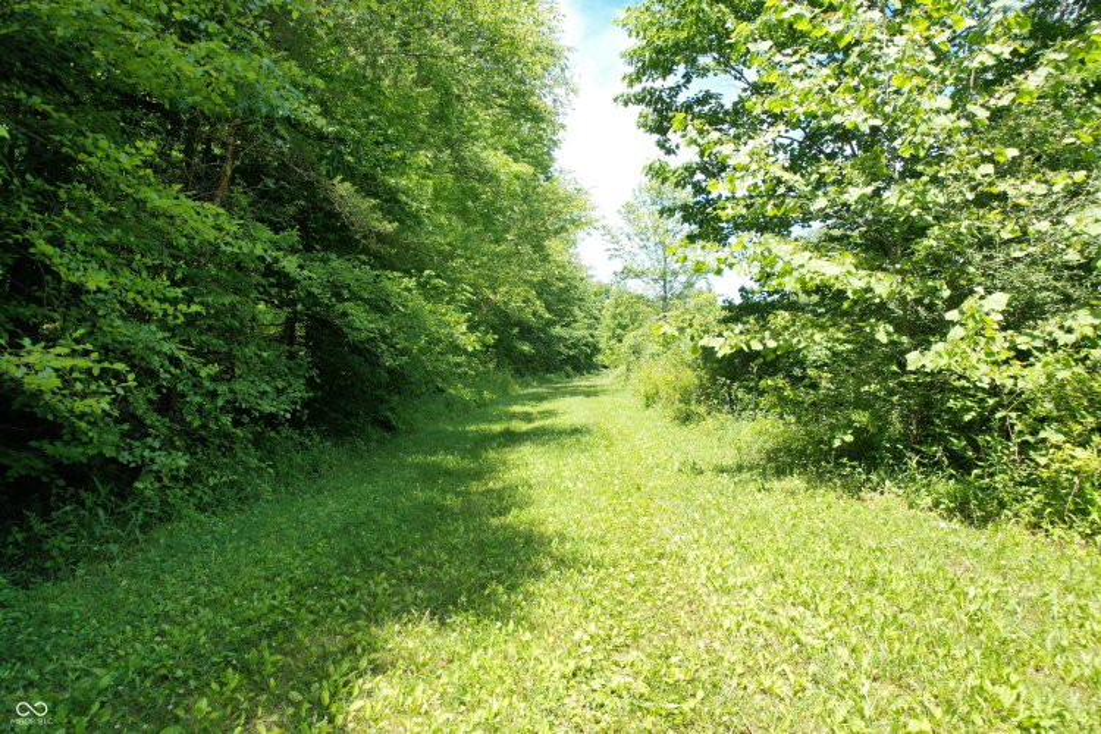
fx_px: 673
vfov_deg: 57.2
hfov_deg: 78.6
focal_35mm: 22
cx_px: 550
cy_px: 367
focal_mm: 8.38
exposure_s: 1/500
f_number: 2.8
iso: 100
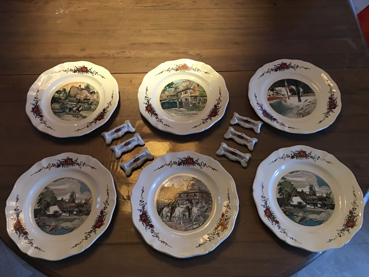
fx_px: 309
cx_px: 184
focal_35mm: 29
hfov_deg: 61.7
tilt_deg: -63.0
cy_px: 138
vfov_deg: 48.2
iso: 160
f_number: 2.2
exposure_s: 1/8
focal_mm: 4.15
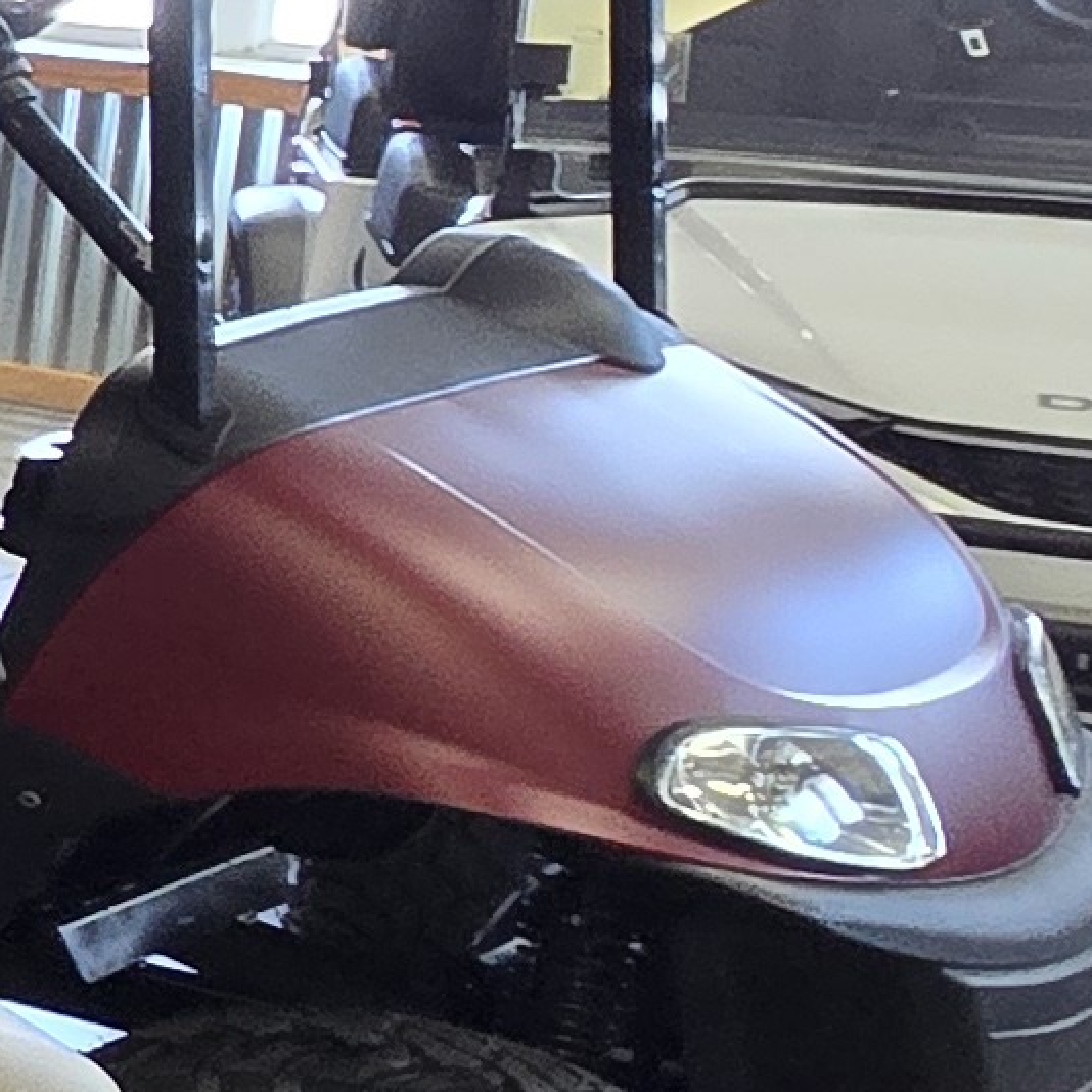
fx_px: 3069
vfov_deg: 19.9
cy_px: 151
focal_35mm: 86
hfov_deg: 9.7
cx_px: -2685
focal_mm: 2.2
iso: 250
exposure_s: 1/60
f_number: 2.2
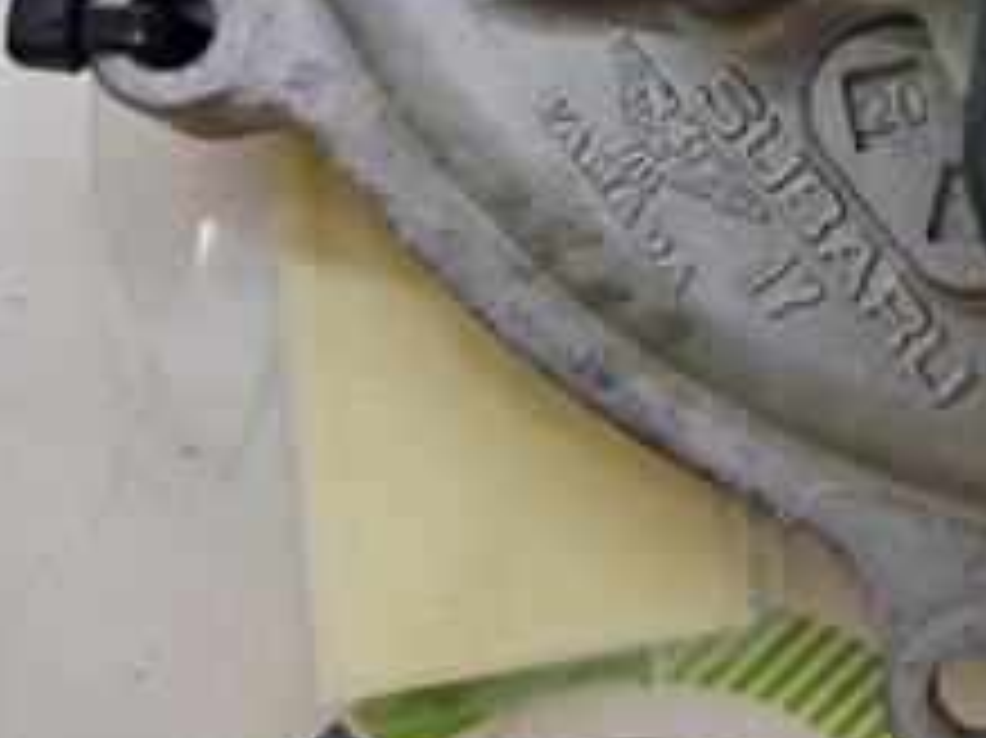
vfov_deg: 17.8
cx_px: 1108
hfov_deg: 23.1
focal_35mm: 79
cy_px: -133
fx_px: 2249
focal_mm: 4
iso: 100
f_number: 1.8
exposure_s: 1/50
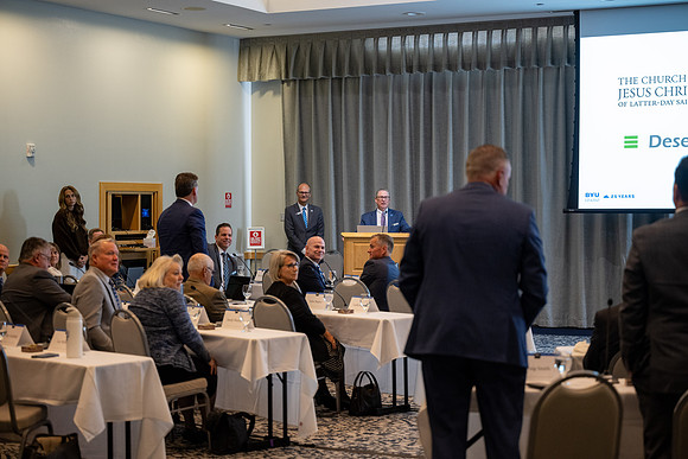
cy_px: 230
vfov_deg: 19.0
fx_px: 1368
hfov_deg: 28.2
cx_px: 344
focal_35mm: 72
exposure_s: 1/200
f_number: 2.8
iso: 2000
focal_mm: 70
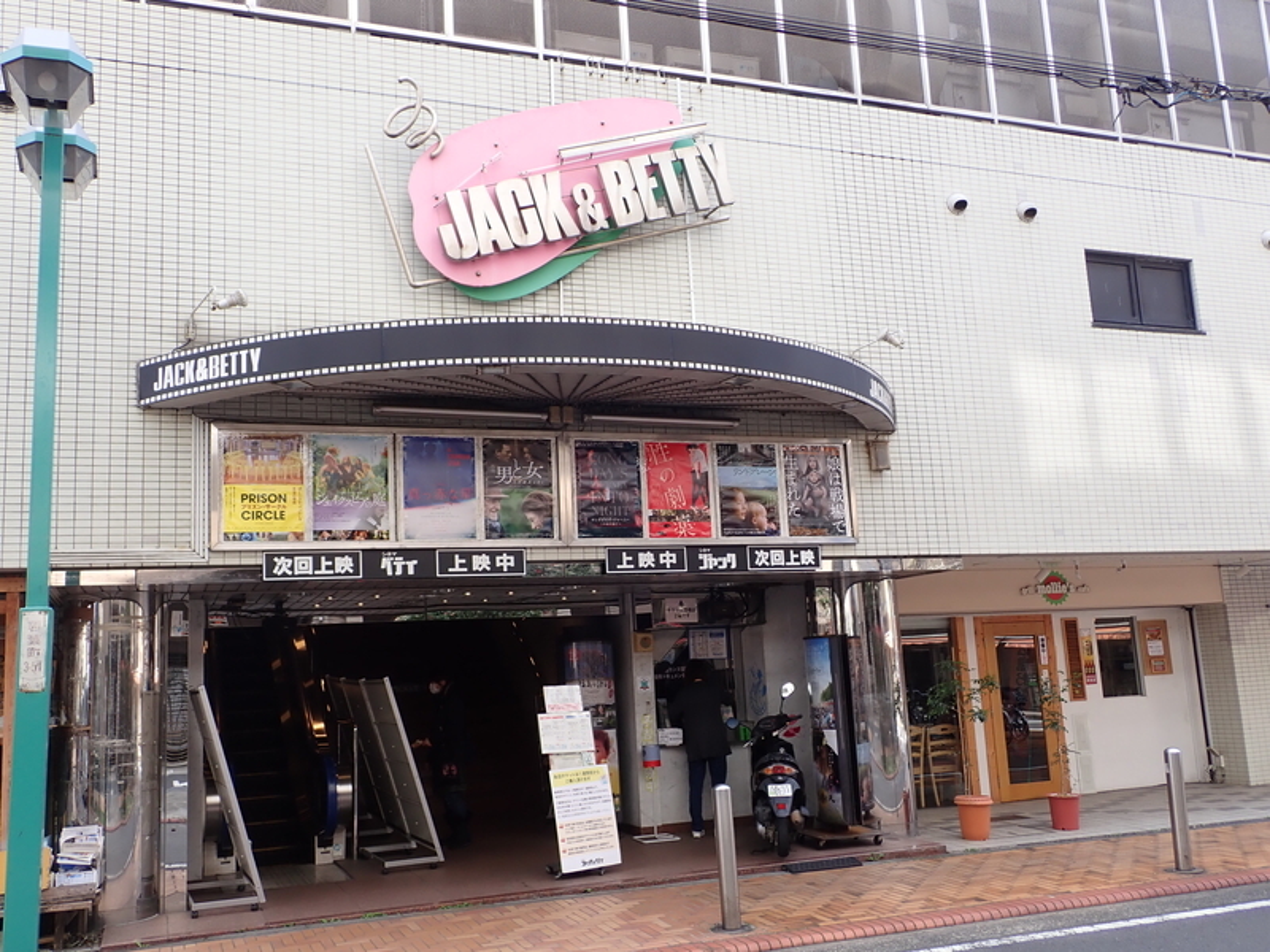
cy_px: 476
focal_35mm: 32
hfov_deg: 56.8
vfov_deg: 44.2
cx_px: 635
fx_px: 1174
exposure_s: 1/160
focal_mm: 5.87
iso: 100
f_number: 3.2
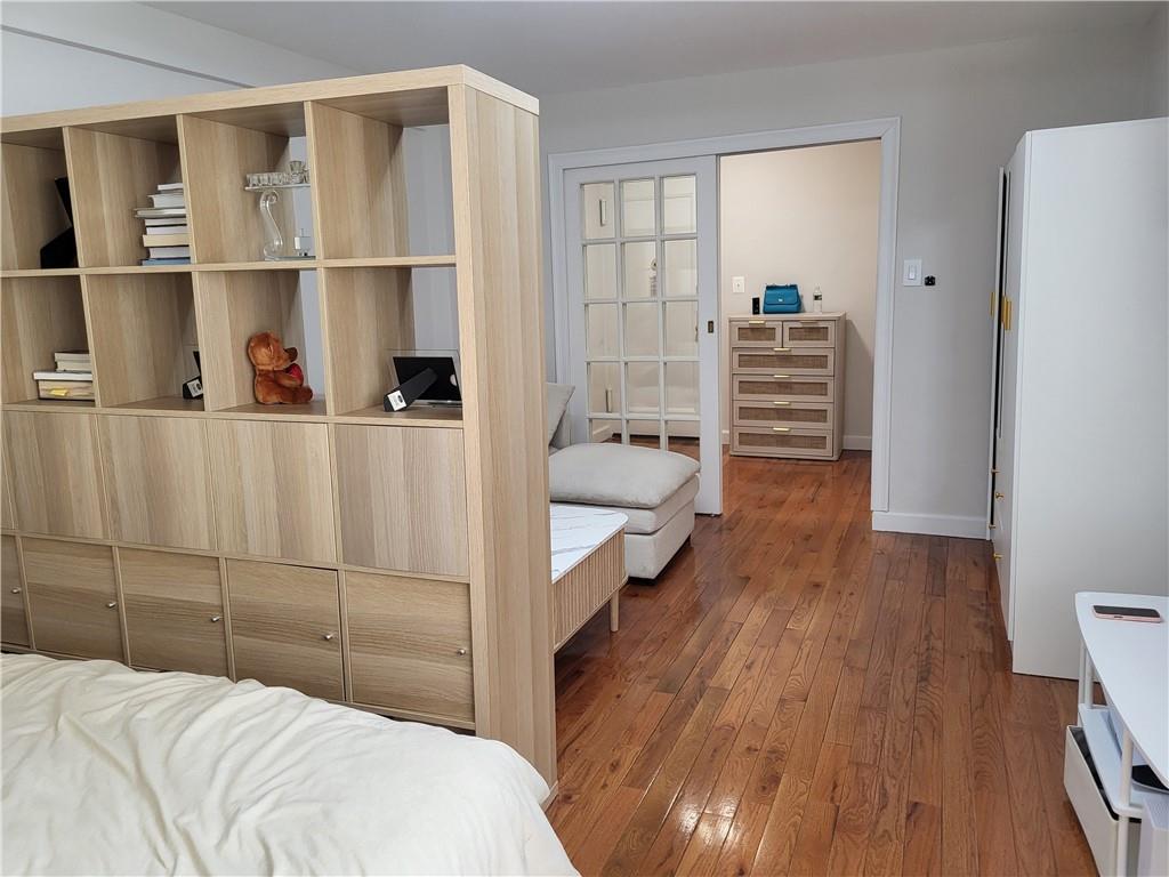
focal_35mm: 26
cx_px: 584
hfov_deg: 67.3
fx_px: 878
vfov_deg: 53.1
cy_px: 438
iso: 160
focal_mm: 5.4
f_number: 1.8
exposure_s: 1/60
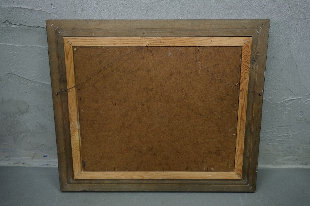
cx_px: 155
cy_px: 103
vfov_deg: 40.0
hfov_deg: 57.2
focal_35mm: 33
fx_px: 284
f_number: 4
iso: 1250
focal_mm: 22.3
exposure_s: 1/30
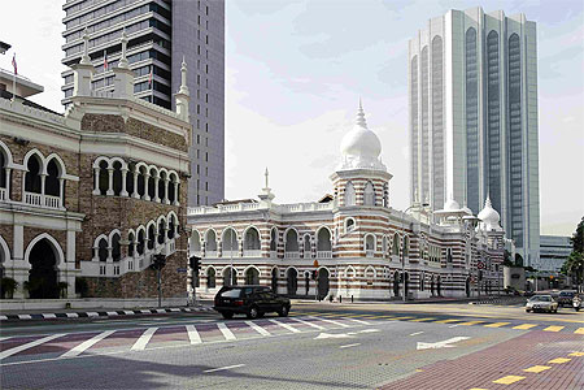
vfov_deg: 42.3
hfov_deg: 60.3
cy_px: 195
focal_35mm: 31
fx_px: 503
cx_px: 292
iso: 200
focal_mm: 31
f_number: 11
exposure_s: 1/180
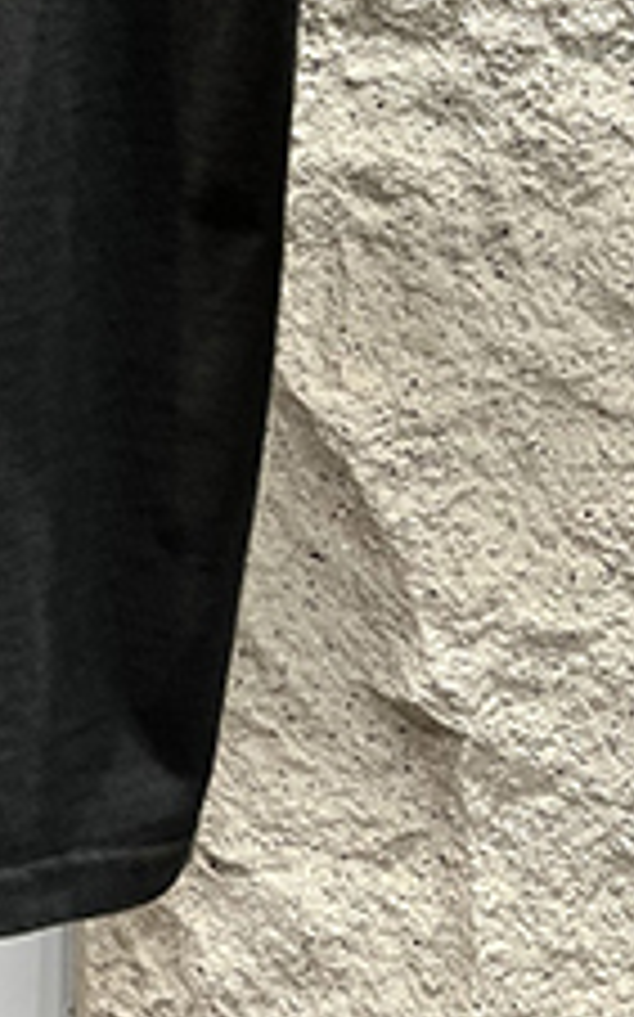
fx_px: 2298
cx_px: -346
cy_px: -364
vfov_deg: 22.0
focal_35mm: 83
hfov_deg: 14.5
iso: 50
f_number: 1.5
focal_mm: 5.7
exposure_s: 1/625
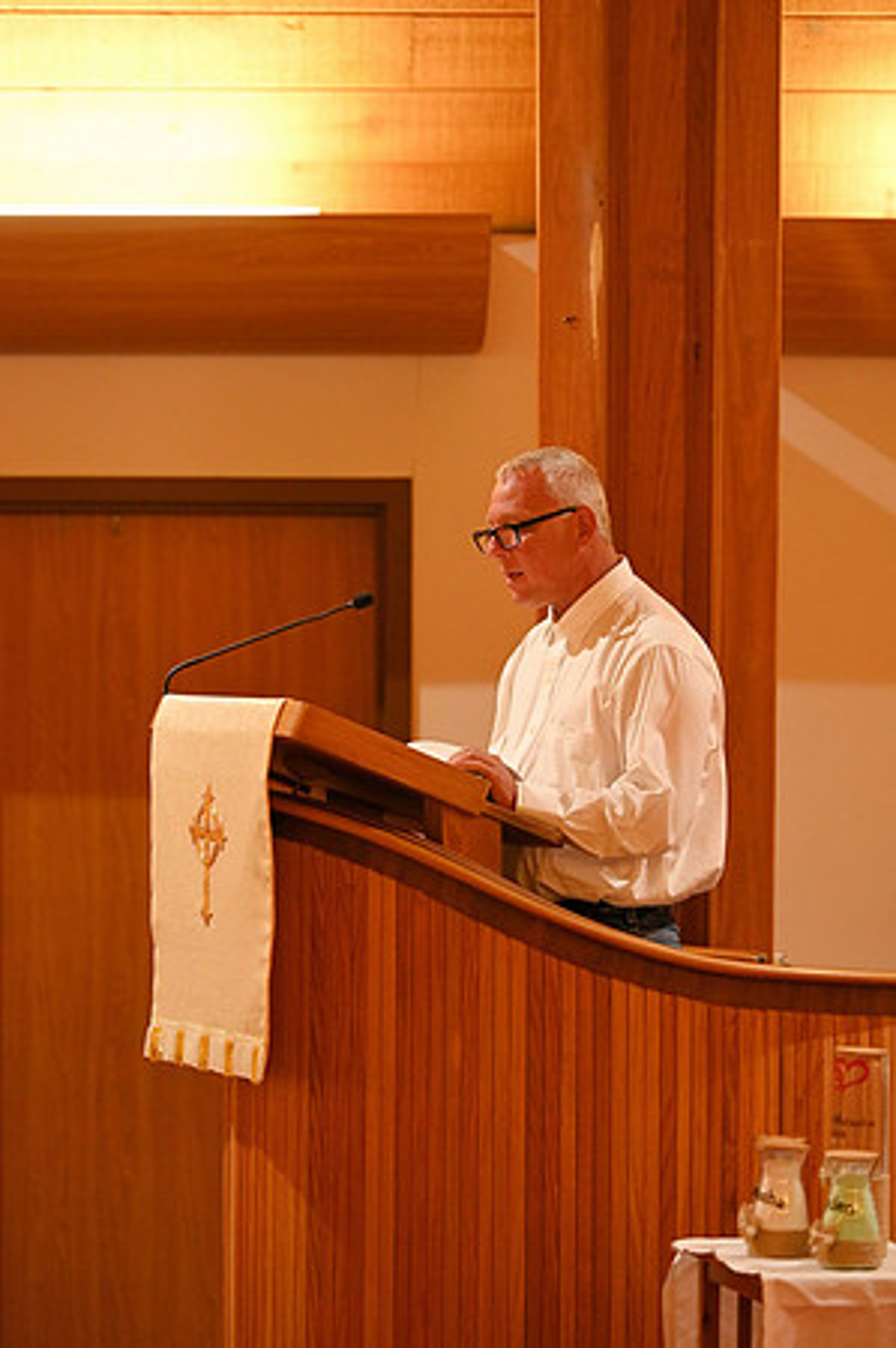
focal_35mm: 145
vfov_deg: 14.2
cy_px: 674
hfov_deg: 9.4
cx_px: 448
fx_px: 5425
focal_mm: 145
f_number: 2.8
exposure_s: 1/160
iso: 2500
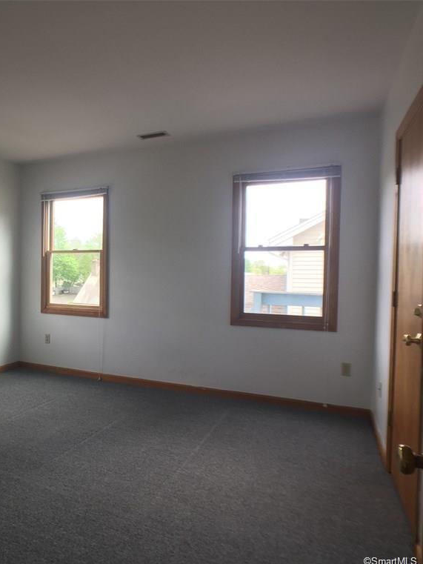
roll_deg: -0.7
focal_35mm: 39
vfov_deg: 47.9
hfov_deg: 35.7
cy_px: 284
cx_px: 91
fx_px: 635
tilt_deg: -1.4
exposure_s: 1/60
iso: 40
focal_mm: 4.15
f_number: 2.2
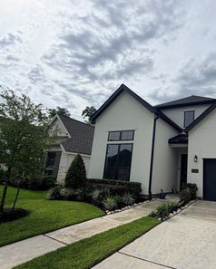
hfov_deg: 57.1
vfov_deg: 72.5
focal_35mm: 23
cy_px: 139
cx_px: 168
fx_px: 184
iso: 20
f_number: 2.2
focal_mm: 2.22
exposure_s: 1/1961
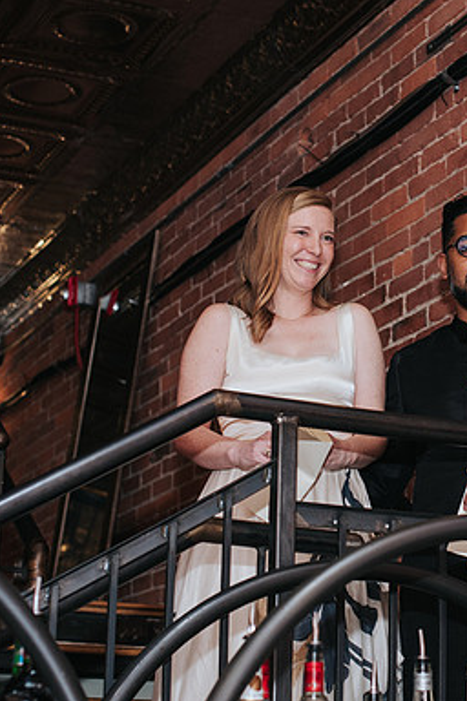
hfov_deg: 15.4
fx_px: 1712
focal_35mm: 88
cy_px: 296
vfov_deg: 23.1
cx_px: 411
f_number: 3.2
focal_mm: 50
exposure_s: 1/200
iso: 800
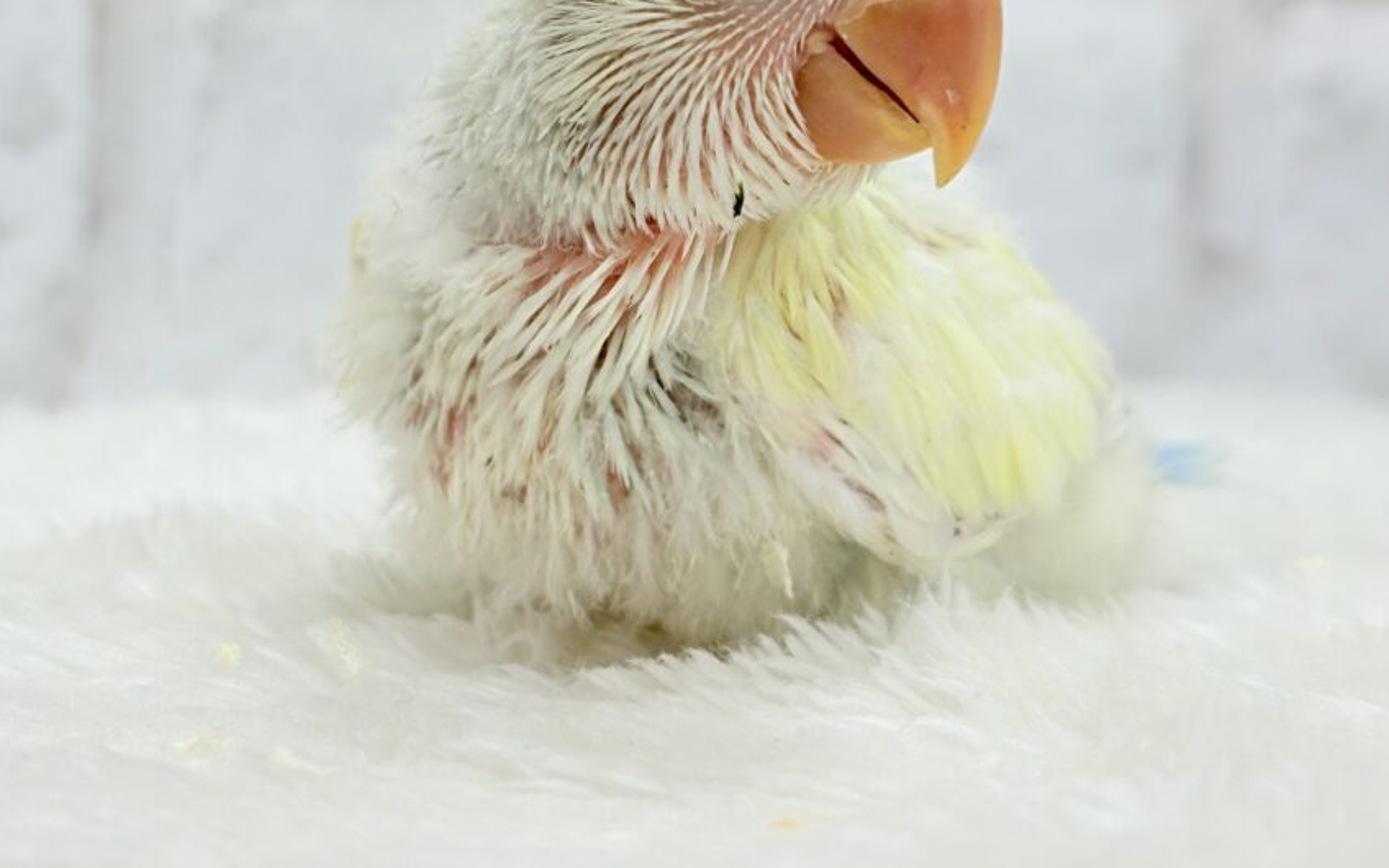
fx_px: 2953
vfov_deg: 16.6
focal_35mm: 78
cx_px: 560
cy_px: 152
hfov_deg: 26.4
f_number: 1.6
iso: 50
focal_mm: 5.96
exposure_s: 1/100
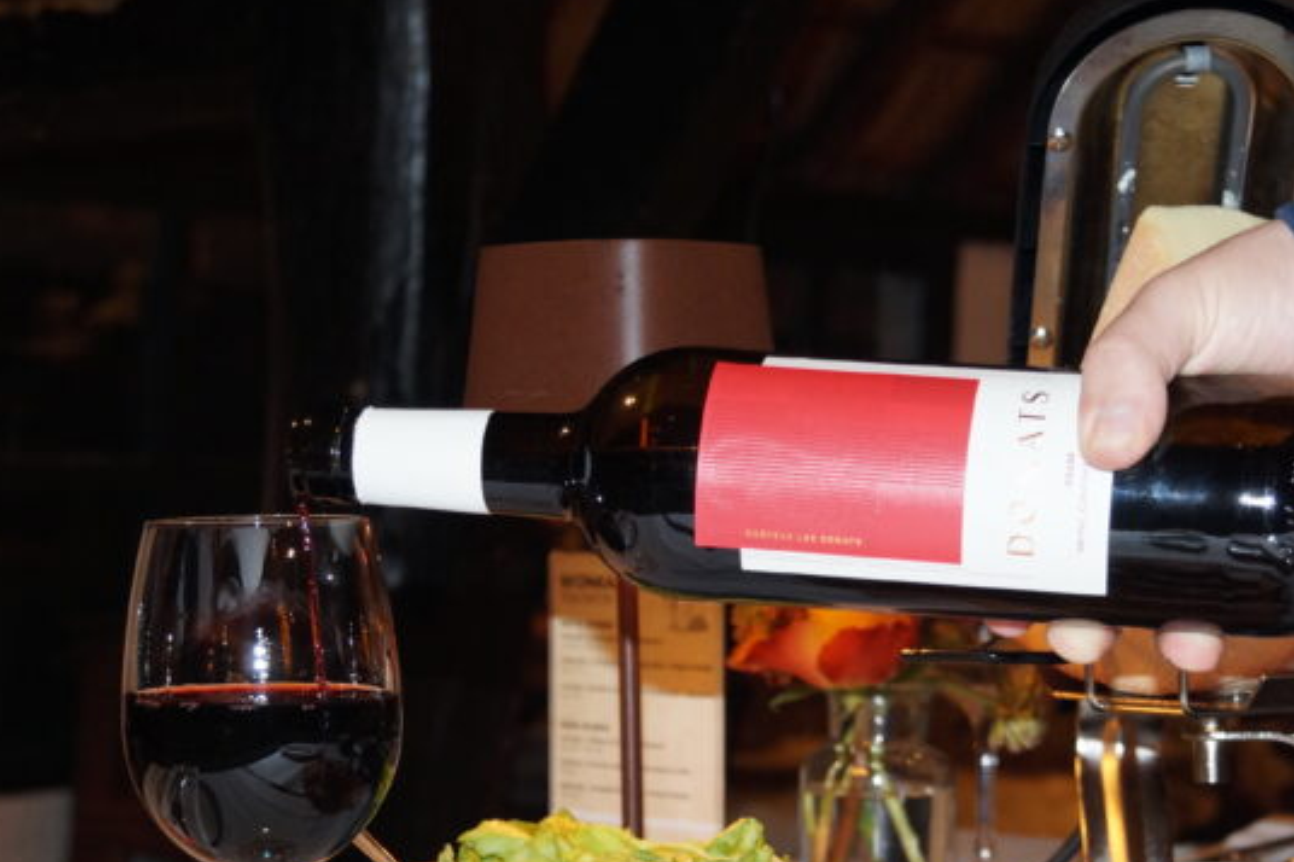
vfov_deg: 15.8
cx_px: 949
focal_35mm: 86
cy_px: 599
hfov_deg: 23.4
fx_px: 3090
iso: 640
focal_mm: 30
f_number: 4.5
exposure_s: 1/60
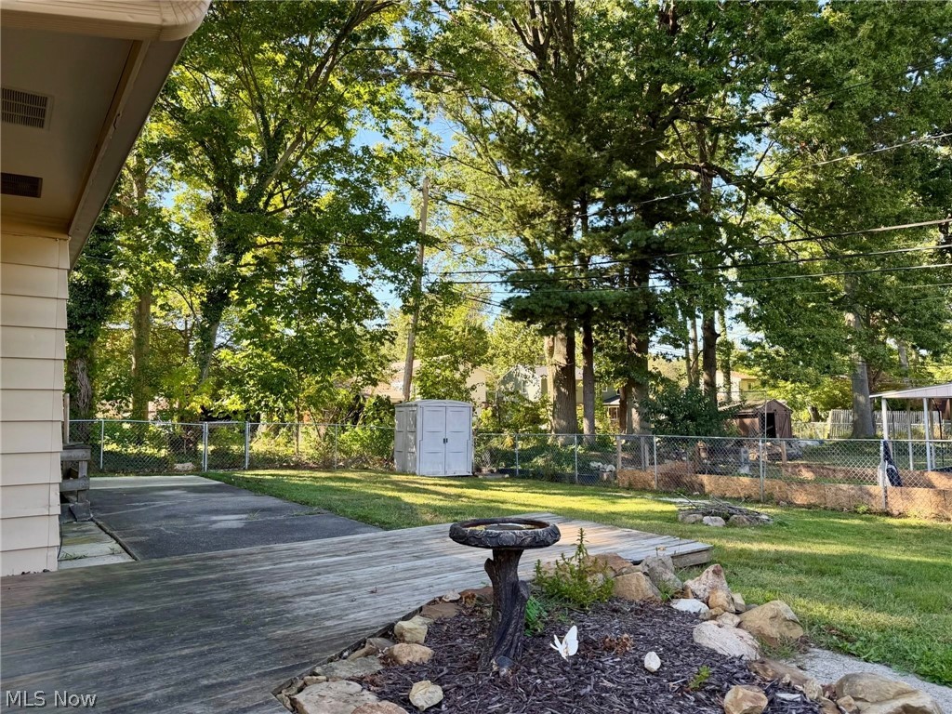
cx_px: 476
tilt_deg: +4.2
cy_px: 357
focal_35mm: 24
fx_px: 660
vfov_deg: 56.8
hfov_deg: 71.6
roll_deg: +1.6
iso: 100
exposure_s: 1/514
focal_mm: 6.76
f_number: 1.78
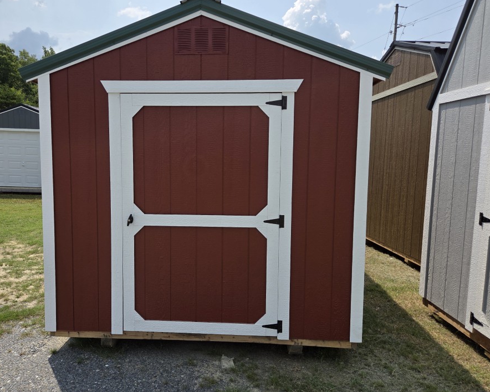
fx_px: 377
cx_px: 216
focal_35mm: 26
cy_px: 194
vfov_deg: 54.9
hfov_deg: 65.8
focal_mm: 5.4
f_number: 1.8
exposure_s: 1/5004
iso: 80
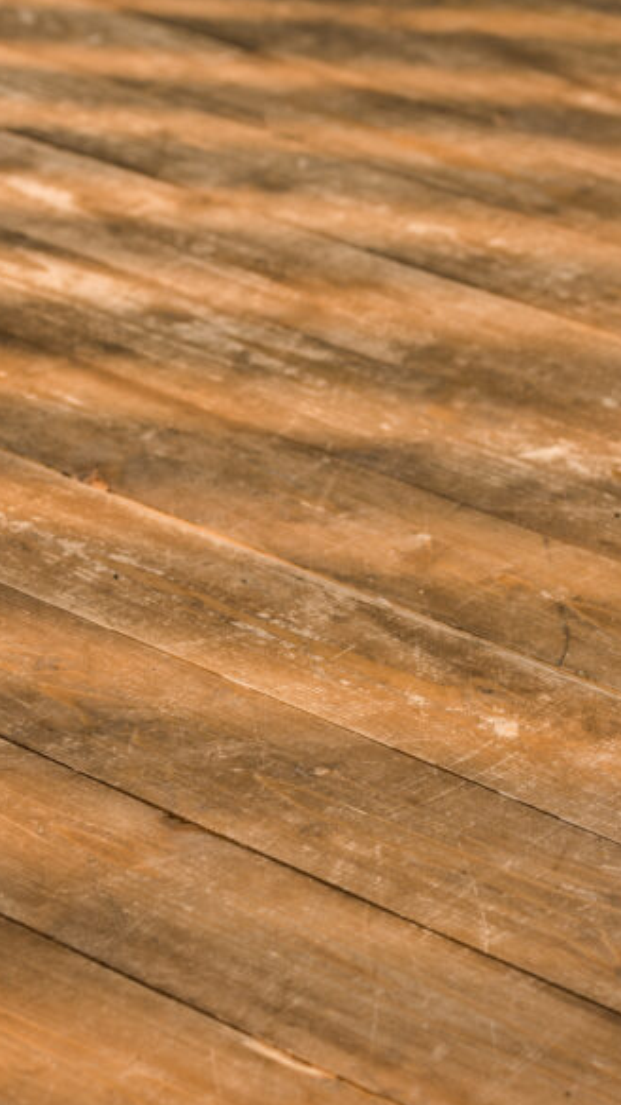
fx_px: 4567
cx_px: 204
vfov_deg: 13.8
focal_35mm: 156
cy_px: 576
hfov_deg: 7.8
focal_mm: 85
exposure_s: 1/200
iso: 100
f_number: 5.6
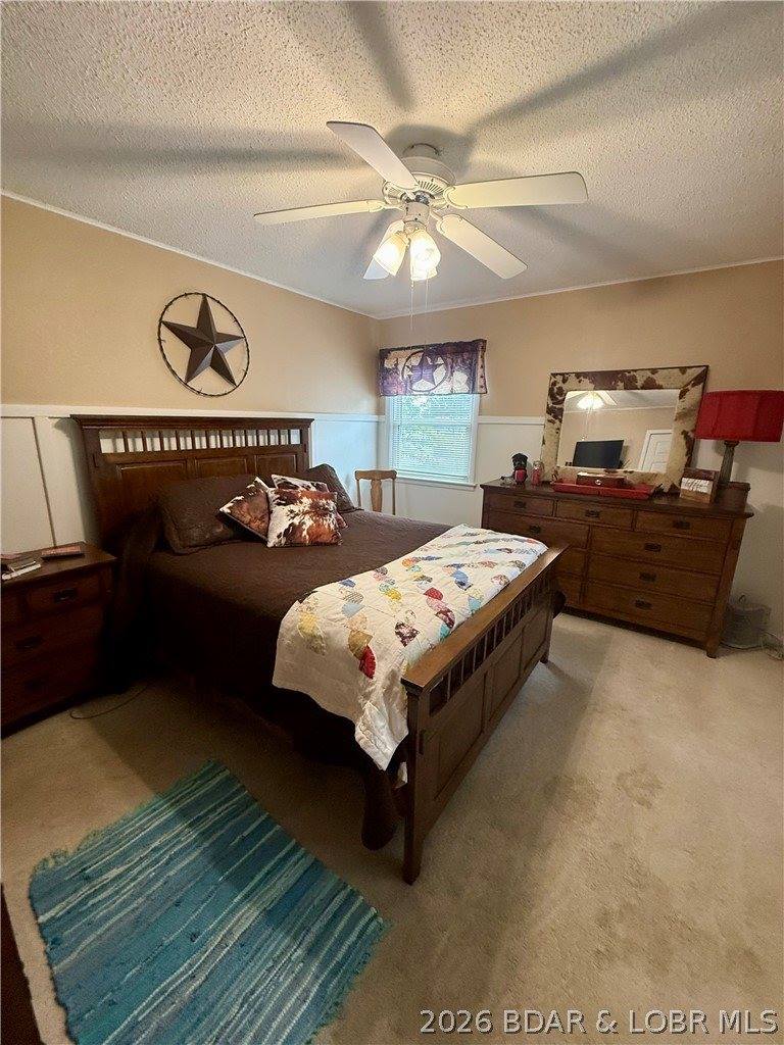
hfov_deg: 85.7
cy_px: 522
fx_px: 423
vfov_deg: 102.1
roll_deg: -0.9
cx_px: 392
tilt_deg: -12.2
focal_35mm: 14
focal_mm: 2.22
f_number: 2.2
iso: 400
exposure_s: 1/120
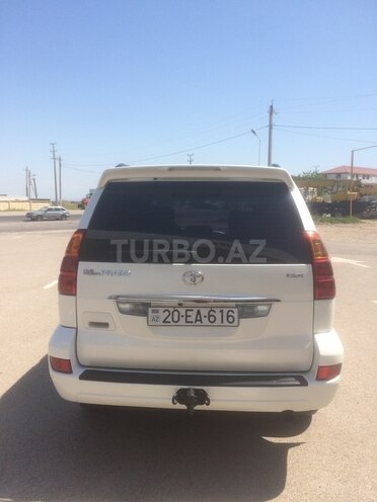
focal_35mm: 29
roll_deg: +0.2
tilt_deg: -8.6
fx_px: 421
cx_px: 188
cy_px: 251
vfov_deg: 61.7
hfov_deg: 48.2
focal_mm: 4.15
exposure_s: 1/1953
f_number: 2.2
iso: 32
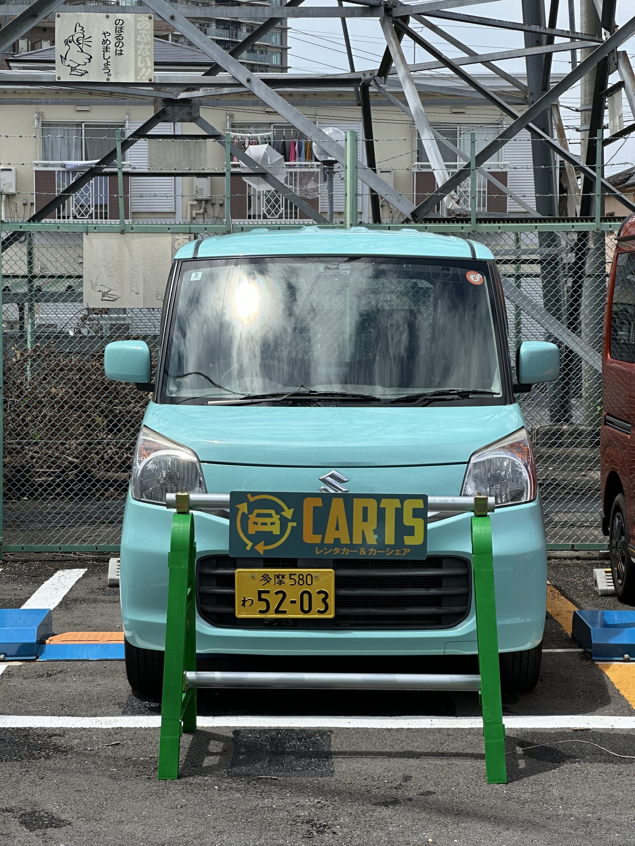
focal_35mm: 77
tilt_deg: -1.9
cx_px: 318
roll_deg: -0.1
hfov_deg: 19.1
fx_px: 1883
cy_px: 423
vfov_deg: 25.3
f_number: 2.8
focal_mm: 9
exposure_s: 1/774
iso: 32
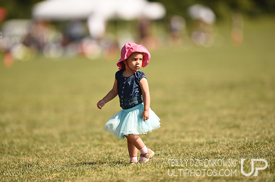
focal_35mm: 400
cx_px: 138
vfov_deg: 3.4
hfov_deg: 5.2
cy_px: 91
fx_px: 3051
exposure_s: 1/1250
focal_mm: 400
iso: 100
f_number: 3.2
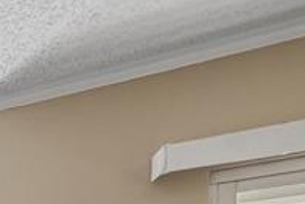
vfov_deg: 16.1
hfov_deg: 15.9
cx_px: -401
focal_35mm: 68
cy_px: 393
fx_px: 577
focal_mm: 13
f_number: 7.1
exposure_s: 1/15
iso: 400
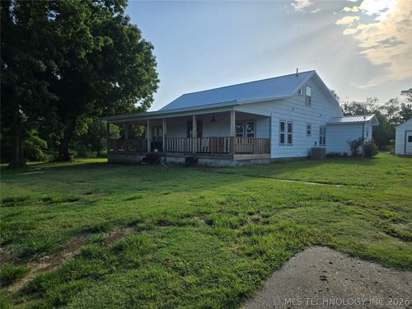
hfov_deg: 73.9
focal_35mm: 23
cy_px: 154
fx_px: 274
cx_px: 206
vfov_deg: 58.9
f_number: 1.7
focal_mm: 6.3
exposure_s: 1/2105
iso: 12
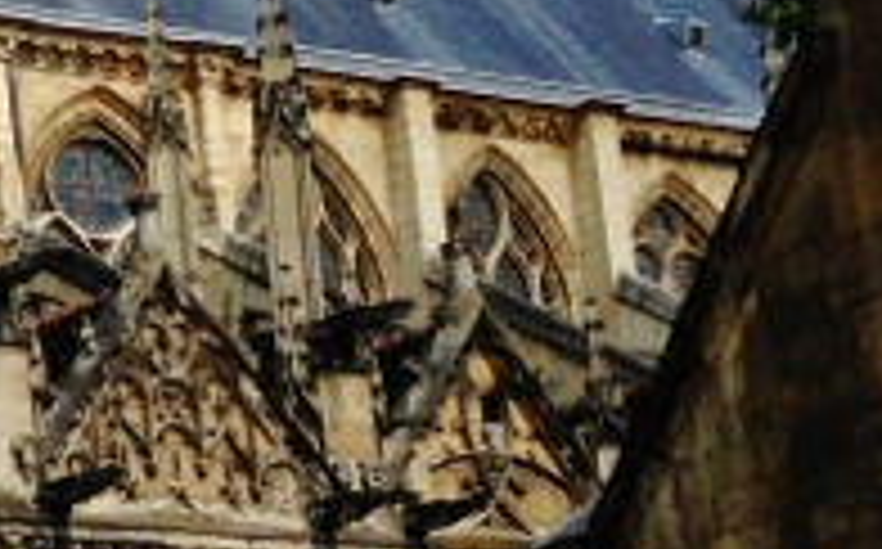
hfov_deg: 13.5
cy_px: 270
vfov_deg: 9.1
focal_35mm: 143
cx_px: -585
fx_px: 3433
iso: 50
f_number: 2.4
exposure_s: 1/1261
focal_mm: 4.13
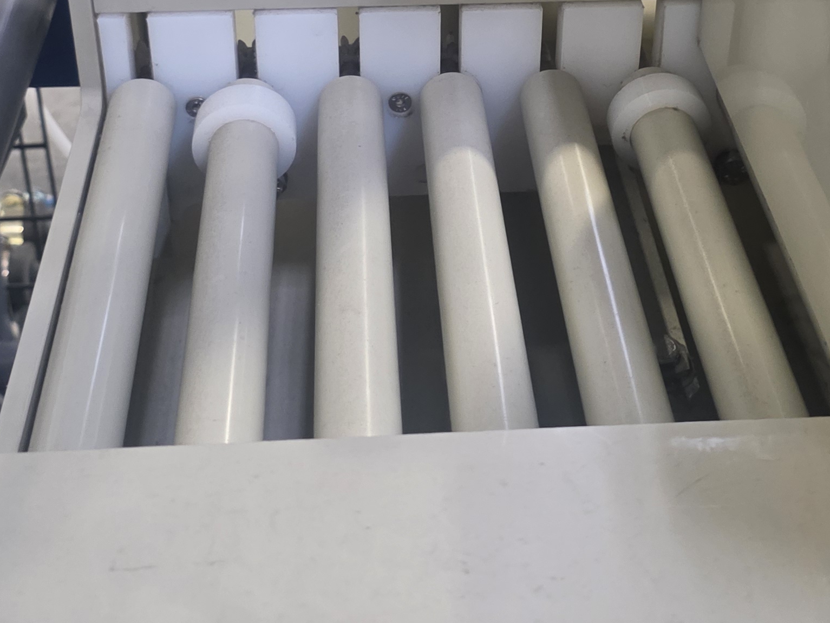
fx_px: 1439
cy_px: 18
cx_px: 496
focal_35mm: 60
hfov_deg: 32.1
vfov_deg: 23.5
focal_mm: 6.3
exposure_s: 1/120
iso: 800
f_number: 1.7
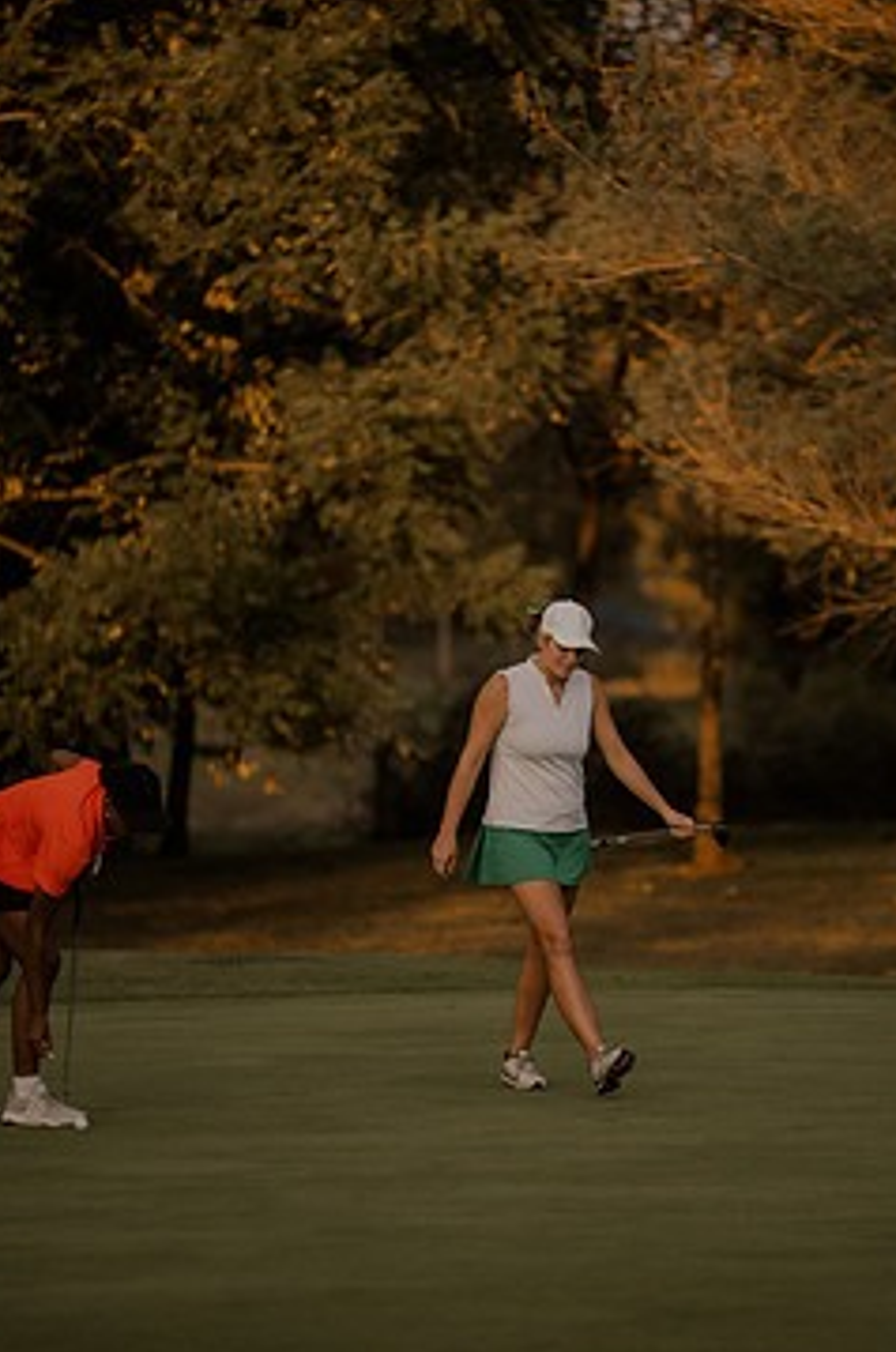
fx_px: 9406
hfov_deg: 5.5
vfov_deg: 8.2
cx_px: 536
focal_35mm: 251
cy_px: 618
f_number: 2.8
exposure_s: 1/2000
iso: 1000
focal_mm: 200
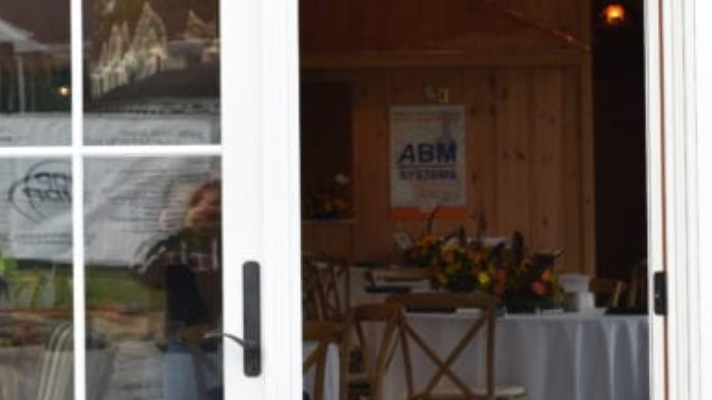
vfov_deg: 10.6
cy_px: 64
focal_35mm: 114
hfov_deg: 18.7
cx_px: 463
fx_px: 2152
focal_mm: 50
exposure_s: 1/125
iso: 400
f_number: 5.6
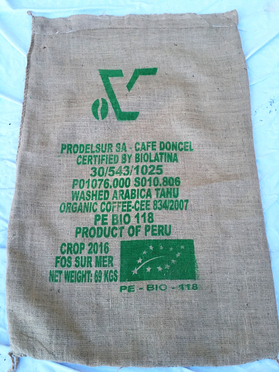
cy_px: 186
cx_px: 140
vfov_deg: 61.7
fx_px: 312
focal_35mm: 29
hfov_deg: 48.2
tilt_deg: -74.4
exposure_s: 1/17
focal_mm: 4.15
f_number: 2.2
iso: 100
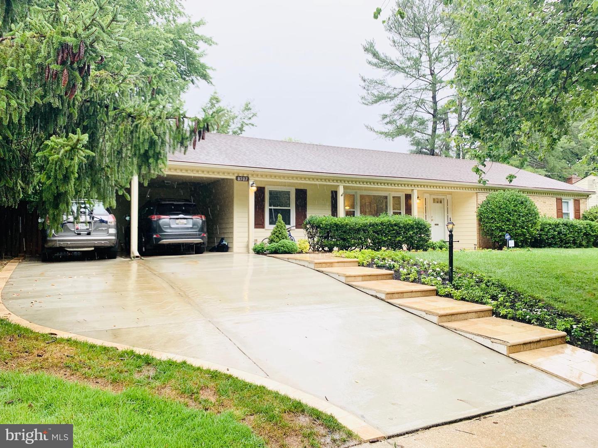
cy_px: 224
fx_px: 449
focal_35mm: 26
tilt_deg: +3.9
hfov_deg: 67.3
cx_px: 299
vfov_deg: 53.1
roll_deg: -0.5
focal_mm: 4.25
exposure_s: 1/265
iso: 25
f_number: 1.8
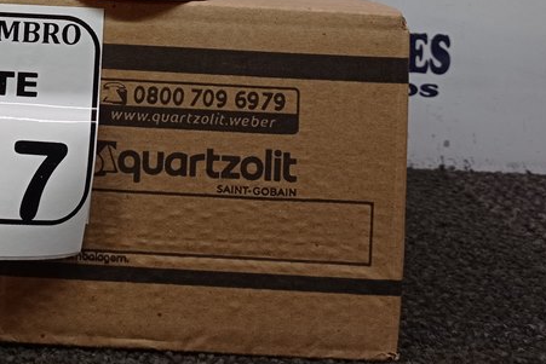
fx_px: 1001
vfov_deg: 19.3
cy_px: -92
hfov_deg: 29.5
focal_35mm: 66
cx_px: 77
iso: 194
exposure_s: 1/120
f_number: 1.79
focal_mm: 4.7
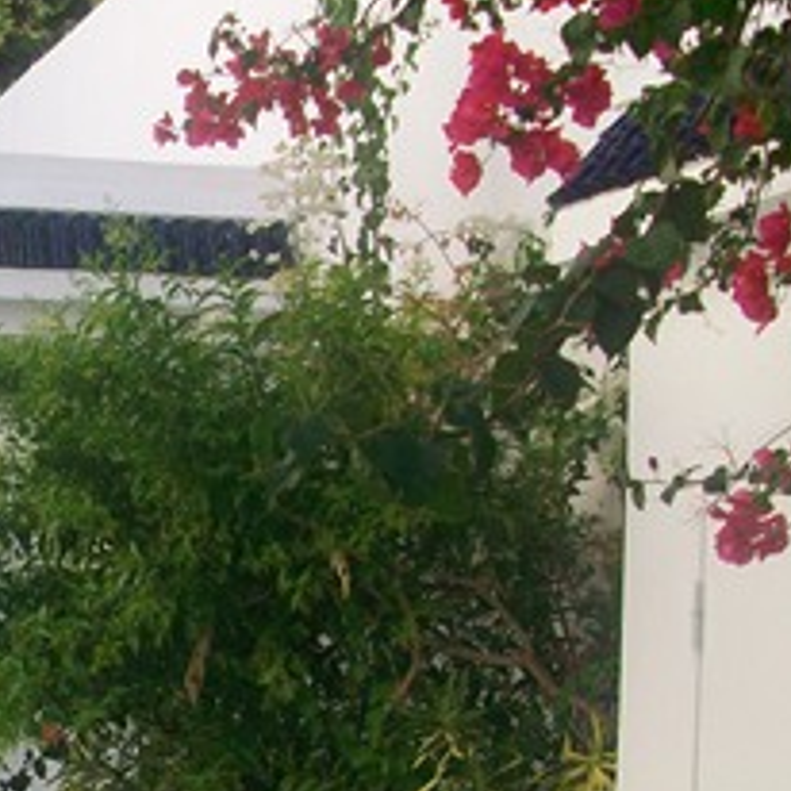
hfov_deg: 18.5
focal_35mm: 88
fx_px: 2275
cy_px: 626
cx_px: -204
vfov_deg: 19.5
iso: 64
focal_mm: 5.7
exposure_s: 1/500
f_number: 2.8
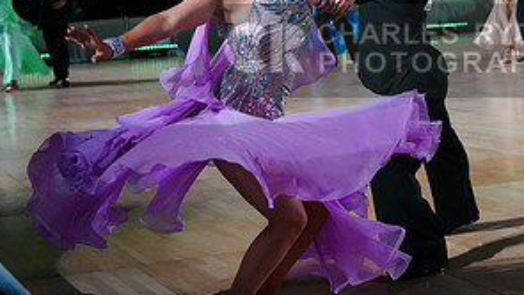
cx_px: 403
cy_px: 51
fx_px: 1376
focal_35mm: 99
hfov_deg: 21.4
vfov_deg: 12.2
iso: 3200
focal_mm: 48
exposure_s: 1/400
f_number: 4
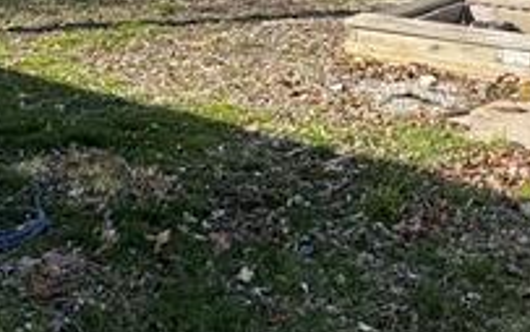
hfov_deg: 27.5
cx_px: 230
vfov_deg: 17.1
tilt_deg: -9.9
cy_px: 21
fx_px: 1084
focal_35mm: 75
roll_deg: +1.4
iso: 50
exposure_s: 1/1143
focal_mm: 2.22
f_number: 2.2
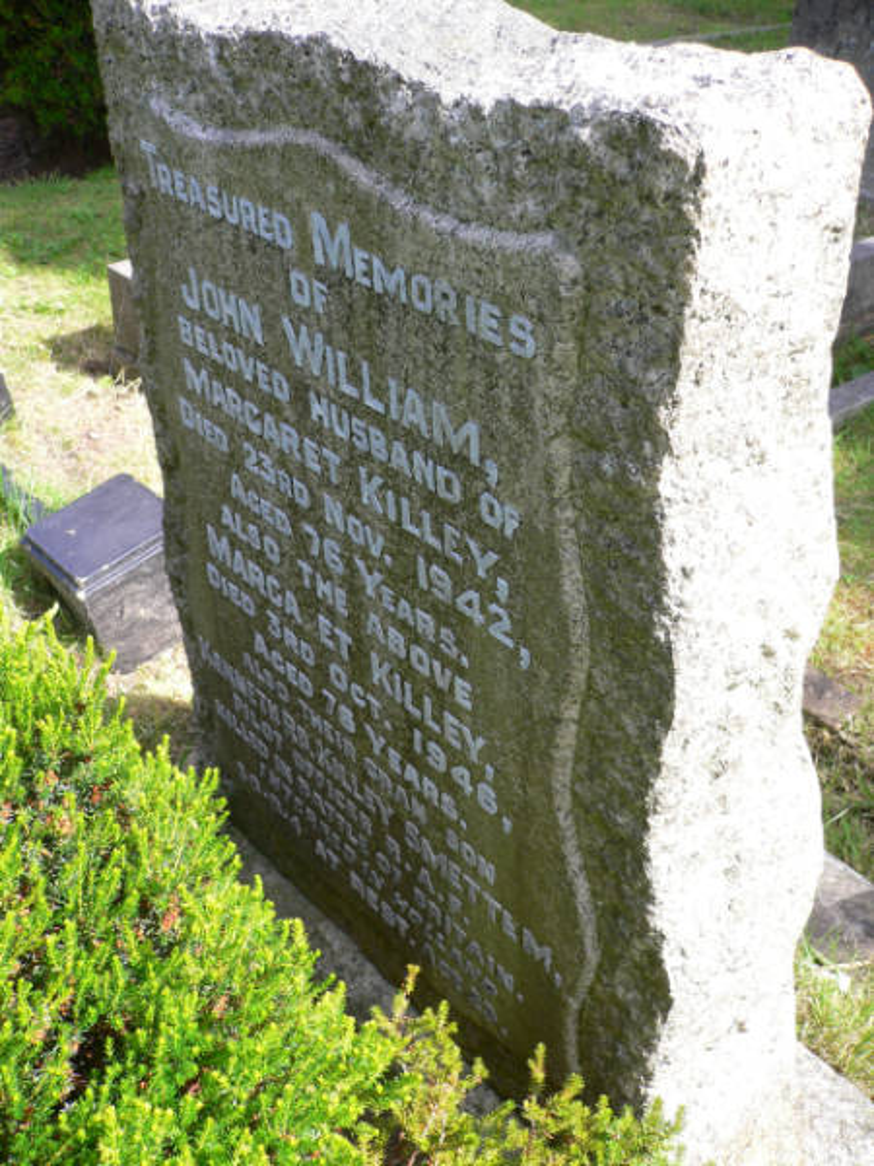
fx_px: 1178
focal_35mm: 35
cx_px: 437
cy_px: 583
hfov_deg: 40.7
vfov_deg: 52.6
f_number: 2.8
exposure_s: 1/320
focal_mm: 5.8
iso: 80
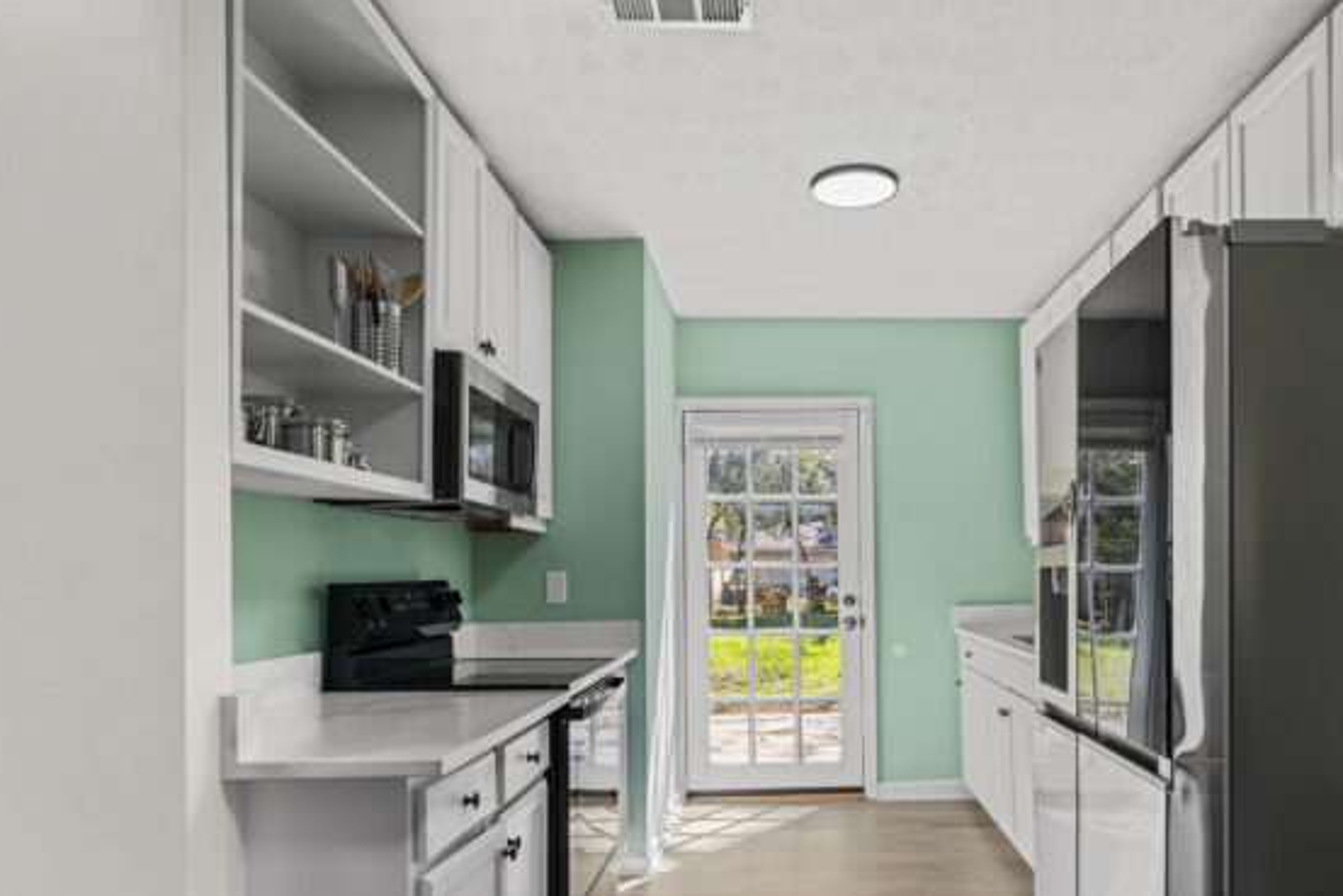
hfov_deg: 70.8
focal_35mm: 25
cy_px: 580
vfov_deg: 50.6
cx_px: 799
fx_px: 933
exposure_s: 1/13
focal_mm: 18
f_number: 6.3
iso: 800
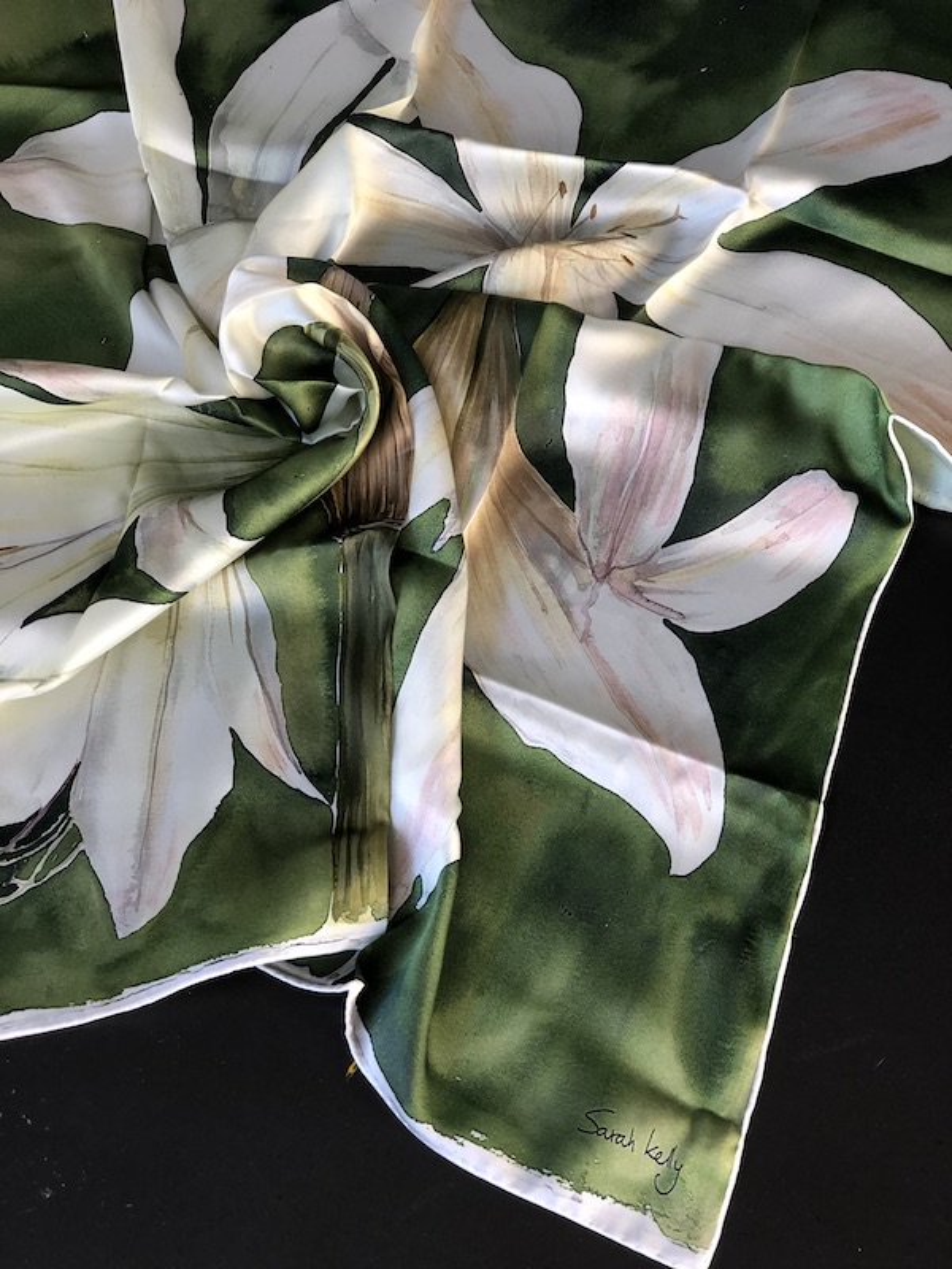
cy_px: 634
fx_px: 2090
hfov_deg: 25.7
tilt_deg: -66.1
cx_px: 476
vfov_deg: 33.8
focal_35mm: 57
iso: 50
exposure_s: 1/33
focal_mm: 6.6
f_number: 2.8
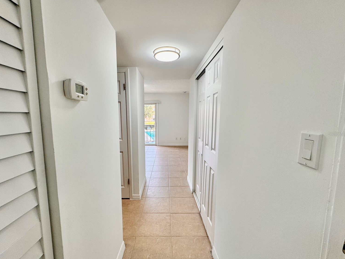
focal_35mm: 15
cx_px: 165
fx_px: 150
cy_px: 134
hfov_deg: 98.1
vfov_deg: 81.7
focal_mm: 2.22
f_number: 2.2
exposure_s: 1/120
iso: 80
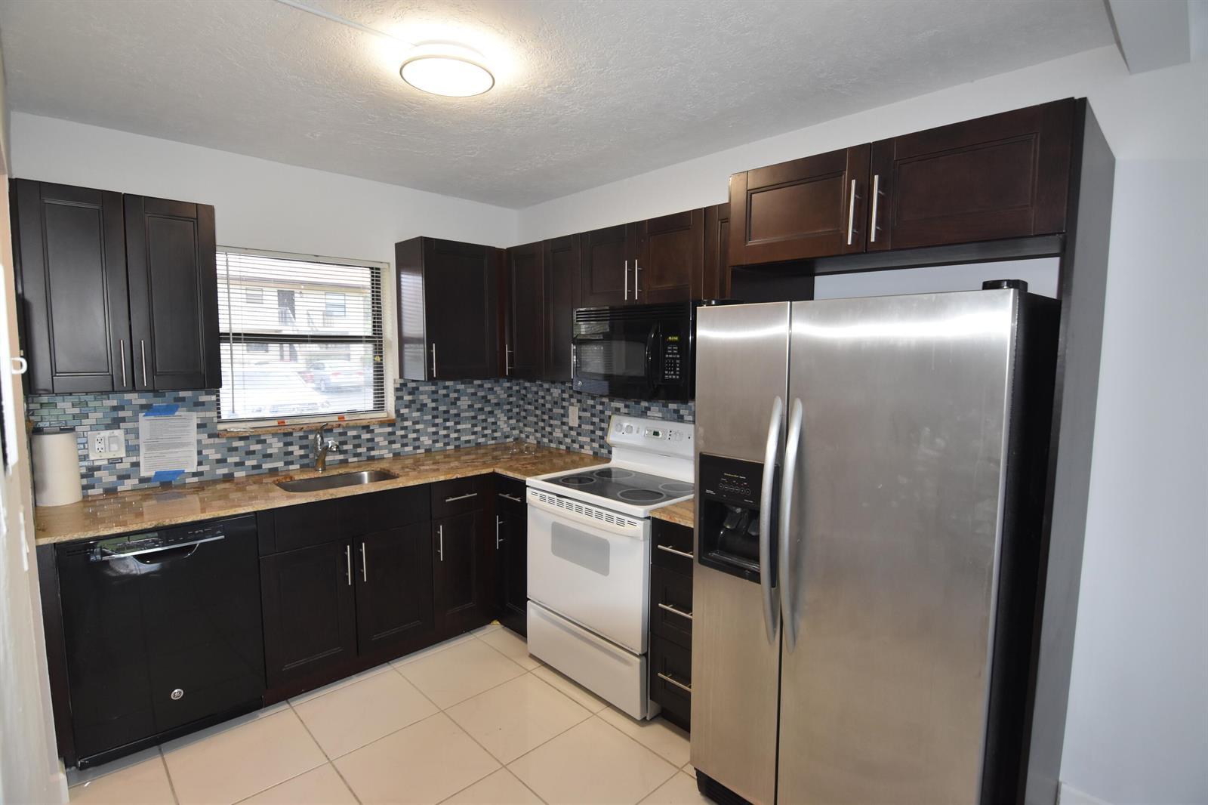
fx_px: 554
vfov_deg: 72.0
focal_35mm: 16
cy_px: 402
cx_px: 604
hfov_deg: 95.0
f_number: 4
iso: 800
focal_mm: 11
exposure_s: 1/60
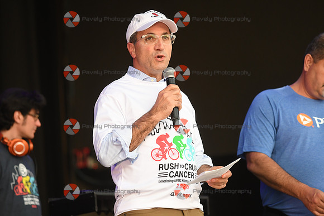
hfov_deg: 6.9
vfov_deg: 4.6
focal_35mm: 300
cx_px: 162
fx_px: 2701
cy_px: 108
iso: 1000
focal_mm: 200
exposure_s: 1/400
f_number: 4
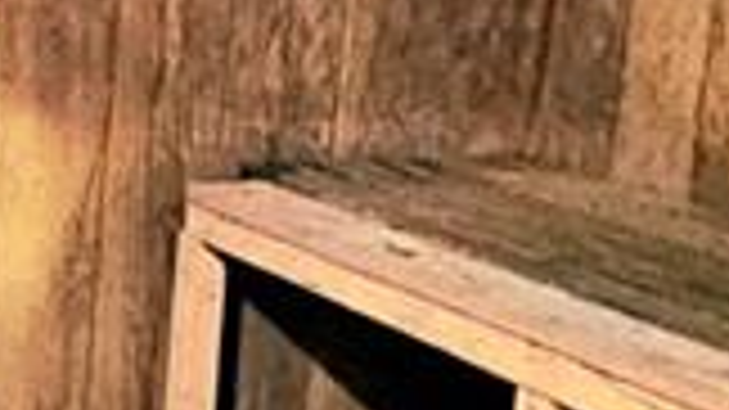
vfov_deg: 11.4
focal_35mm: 105
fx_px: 2029
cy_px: 419
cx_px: -128
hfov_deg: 19.3
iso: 1250
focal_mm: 2.2
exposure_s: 1/24
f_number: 2.2
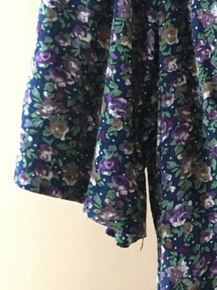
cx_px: 427
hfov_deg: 11.4
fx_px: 987
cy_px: 139
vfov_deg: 16.7
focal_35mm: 118
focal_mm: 4.15
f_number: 2.2
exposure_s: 1/30
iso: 160
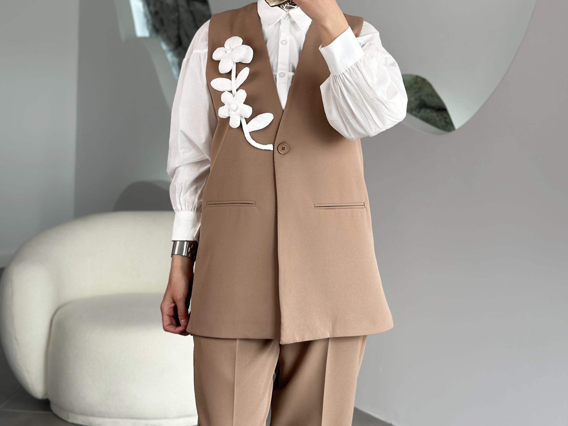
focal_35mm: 66
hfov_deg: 29.4
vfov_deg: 21.8
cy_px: 49
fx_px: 1083
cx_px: 280
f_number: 1.78
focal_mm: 6.86
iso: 80
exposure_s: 1/368
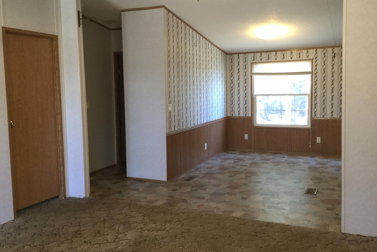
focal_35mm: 33
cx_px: 184
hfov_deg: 57.2
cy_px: 117
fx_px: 346
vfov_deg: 39.9
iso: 100
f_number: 2.4
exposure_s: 1/30
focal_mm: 3.3
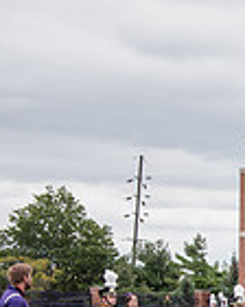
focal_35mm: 156
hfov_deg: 8.8
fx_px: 1414
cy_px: 319
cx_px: 621
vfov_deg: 12.2
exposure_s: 1/640
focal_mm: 40
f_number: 5
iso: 800
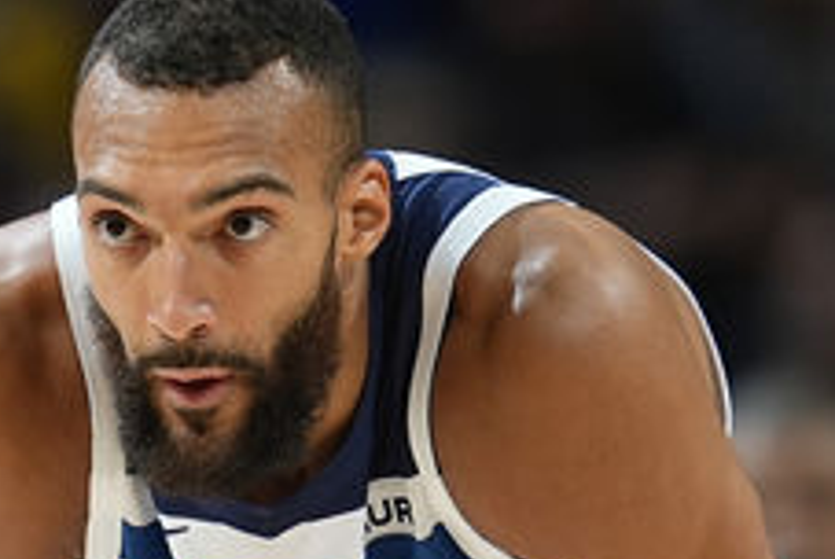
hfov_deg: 1.3
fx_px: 36764
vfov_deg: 0.9
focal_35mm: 1583
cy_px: 557
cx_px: 280
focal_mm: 400
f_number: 3.2
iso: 400
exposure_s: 1/1250
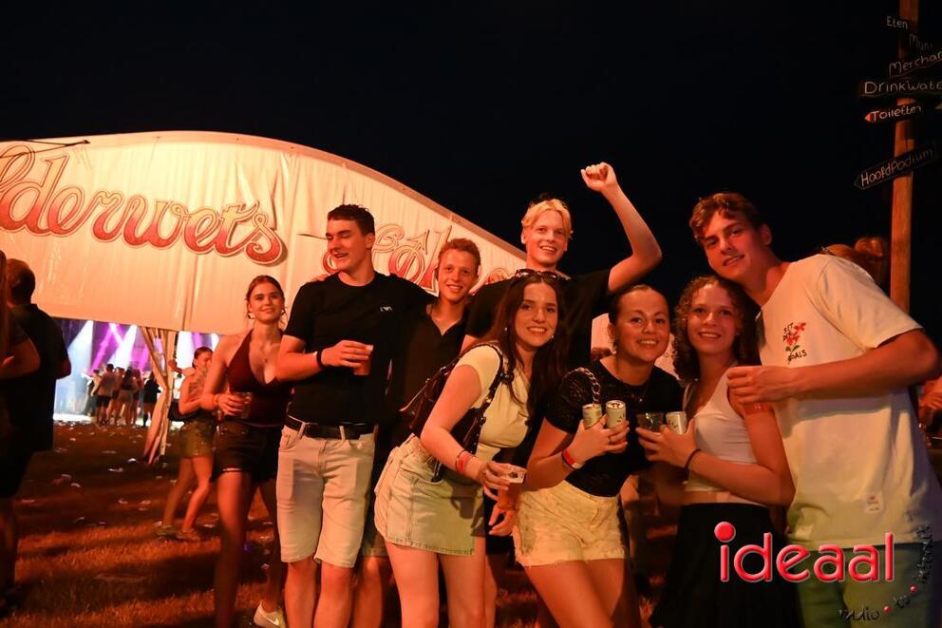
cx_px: 471
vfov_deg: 47.9
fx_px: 706
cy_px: 314
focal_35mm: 27
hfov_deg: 67.4
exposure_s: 1/60
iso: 6400
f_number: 4
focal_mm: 18
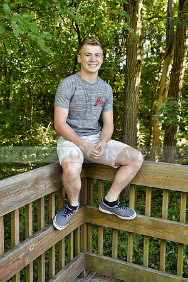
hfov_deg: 33.4
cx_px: 94
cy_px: 141
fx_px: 313
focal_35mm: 40
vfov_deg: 48.5
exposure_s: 1/60
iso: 200
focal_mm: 40
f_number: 4
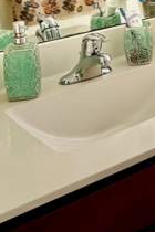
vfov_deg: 24.9
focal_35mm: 76
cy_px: -21
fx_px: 491
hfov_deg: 16.2
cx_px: 239
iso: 64
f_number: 1.78
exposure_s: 1/127
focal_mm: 6.76
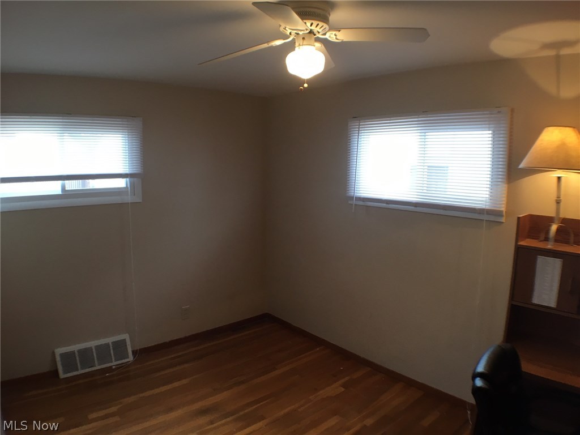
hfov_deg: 61.7
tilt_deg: -7.8
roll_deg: -1.5
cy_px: 218
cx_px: 290
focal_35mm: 29
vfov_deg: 48.2
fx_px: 486
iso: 40
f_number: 2.2
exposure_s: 1/33
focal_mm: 4.15
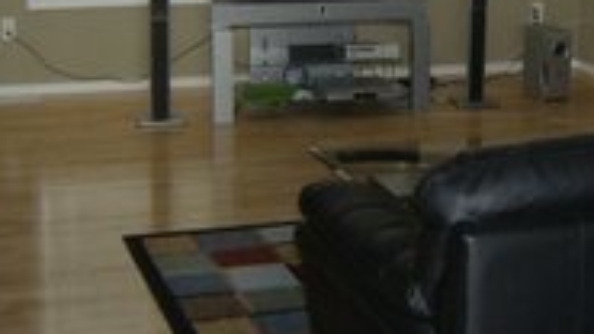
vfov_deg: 16.2
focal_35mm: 74
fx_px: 1165
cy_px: 66
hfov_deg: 28.4
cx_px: 401
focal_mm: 6
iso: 200
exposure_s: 1/60
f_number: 2.8
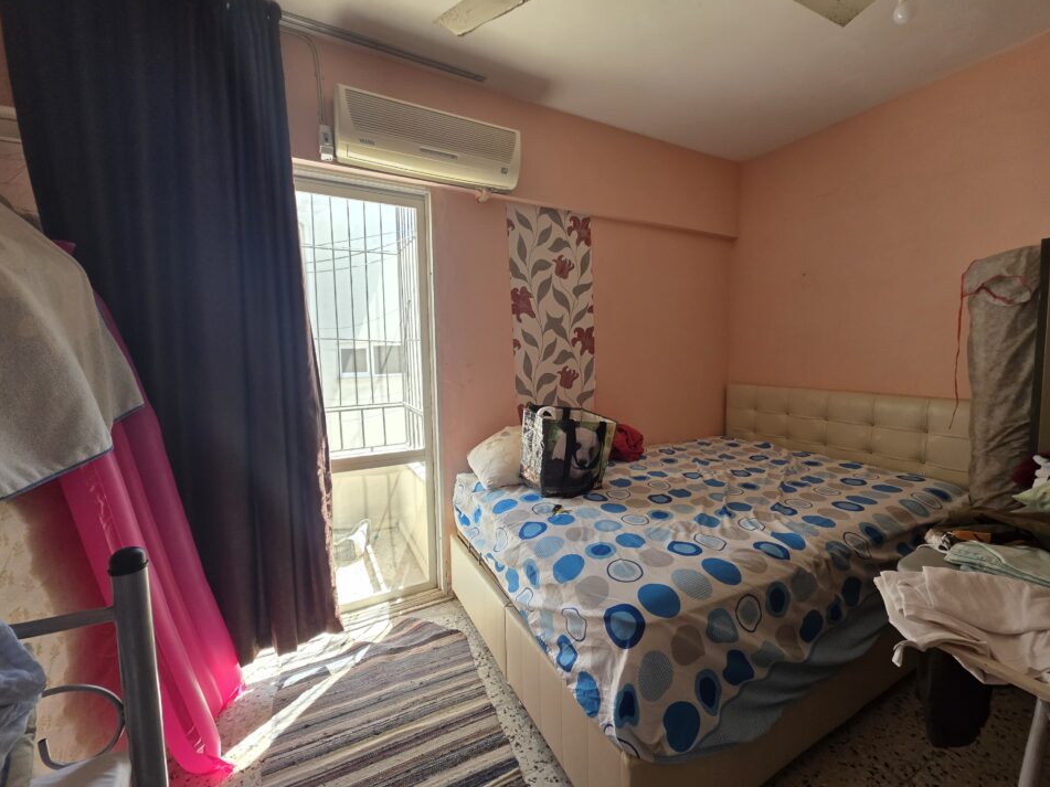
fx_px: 425
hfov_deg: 101.9
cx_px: 563
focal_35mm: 14
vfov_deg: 85.6
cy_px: 381
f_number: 1.9
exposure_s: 1/359
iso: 200
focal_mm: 2.2
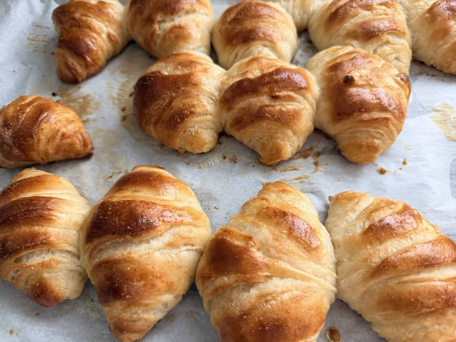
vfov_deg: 56.8
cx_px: 228
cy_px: 171
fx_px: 316
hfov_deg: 71.6
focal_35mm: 24
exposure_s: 1/112
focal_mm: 6.8
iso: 200
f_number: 1.8
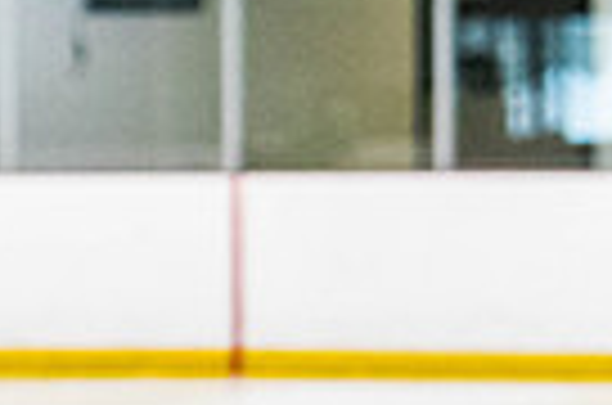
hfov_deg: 3.0
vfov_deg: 2.0
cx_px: -441
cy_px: 799
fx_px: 11499
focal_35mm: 678
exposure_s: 1/640
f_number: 2.8
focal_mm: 102
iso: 1800
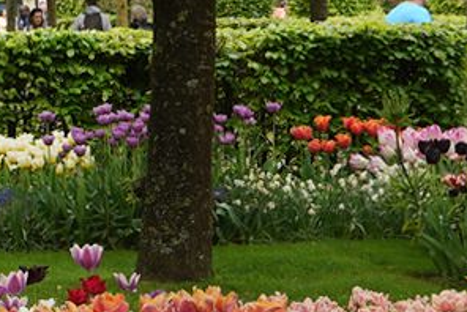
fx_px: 2104
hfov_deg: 11.3
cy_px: 30
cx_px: -513
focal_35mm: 162
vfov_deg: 8.5
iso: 100
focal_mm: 24
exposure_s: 1/100
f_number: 8
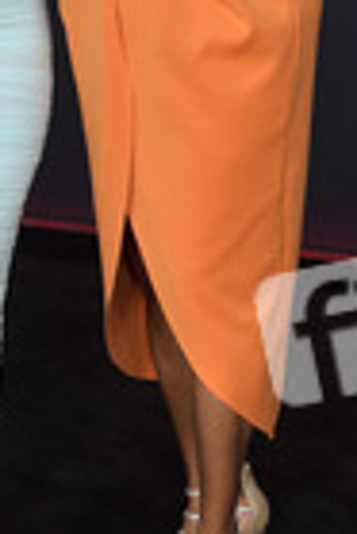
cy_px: 123
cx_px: 106
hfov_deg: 10.0
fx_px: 2047
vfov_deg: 14.8
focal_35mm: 138
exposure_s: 1/250
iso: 2000
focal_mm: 48
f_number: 6.3
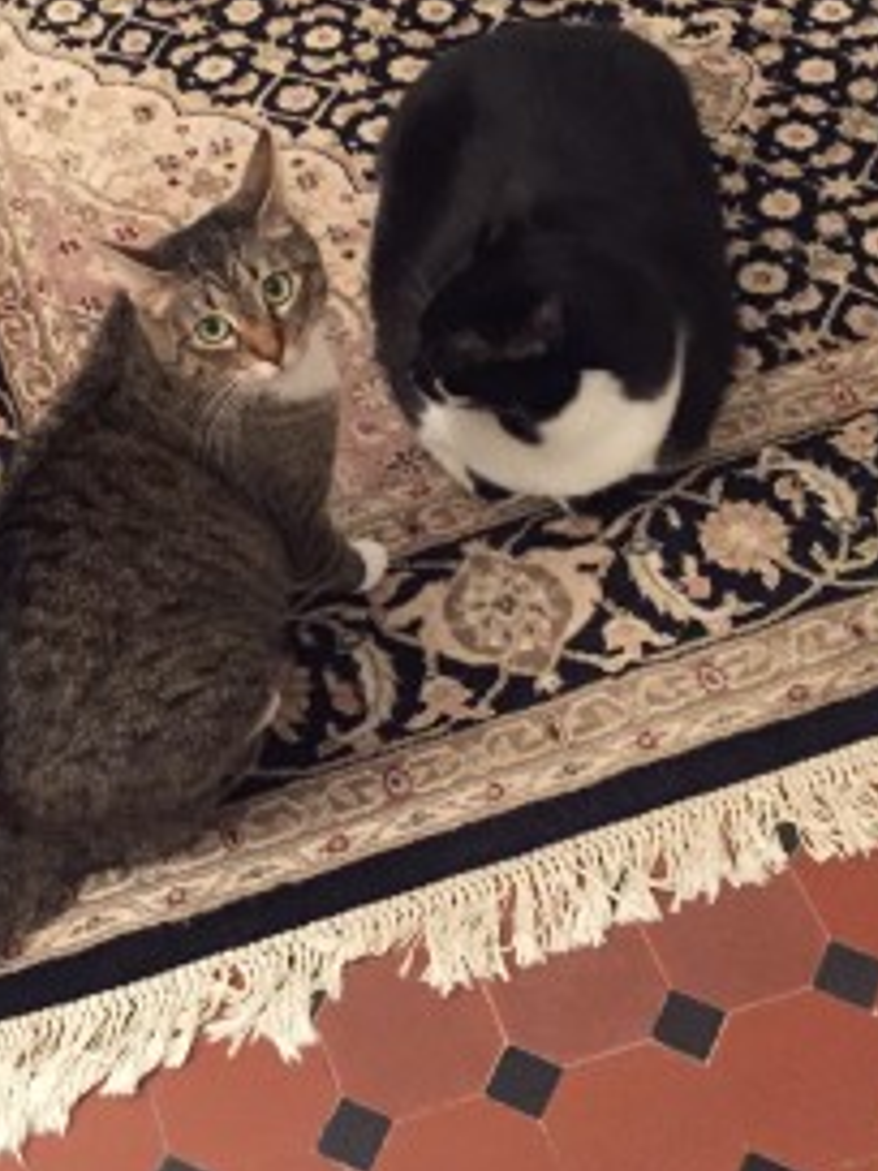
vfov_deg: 33.8
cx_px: 286
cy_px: 549
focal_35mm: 57
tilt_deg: -50.8
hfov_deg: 25.5
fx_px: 1928
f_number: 2.2
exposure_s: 1/15
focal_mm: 4.15
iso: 400
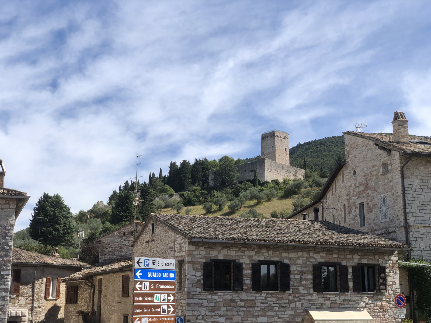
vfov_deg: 28.0
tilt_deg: +13.0
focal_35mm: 52
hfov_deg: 36.8
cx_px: 216
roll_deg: +0.8
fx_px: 647
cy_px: 162
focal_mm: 6
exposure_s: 1/1567
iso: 16
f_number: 2.4
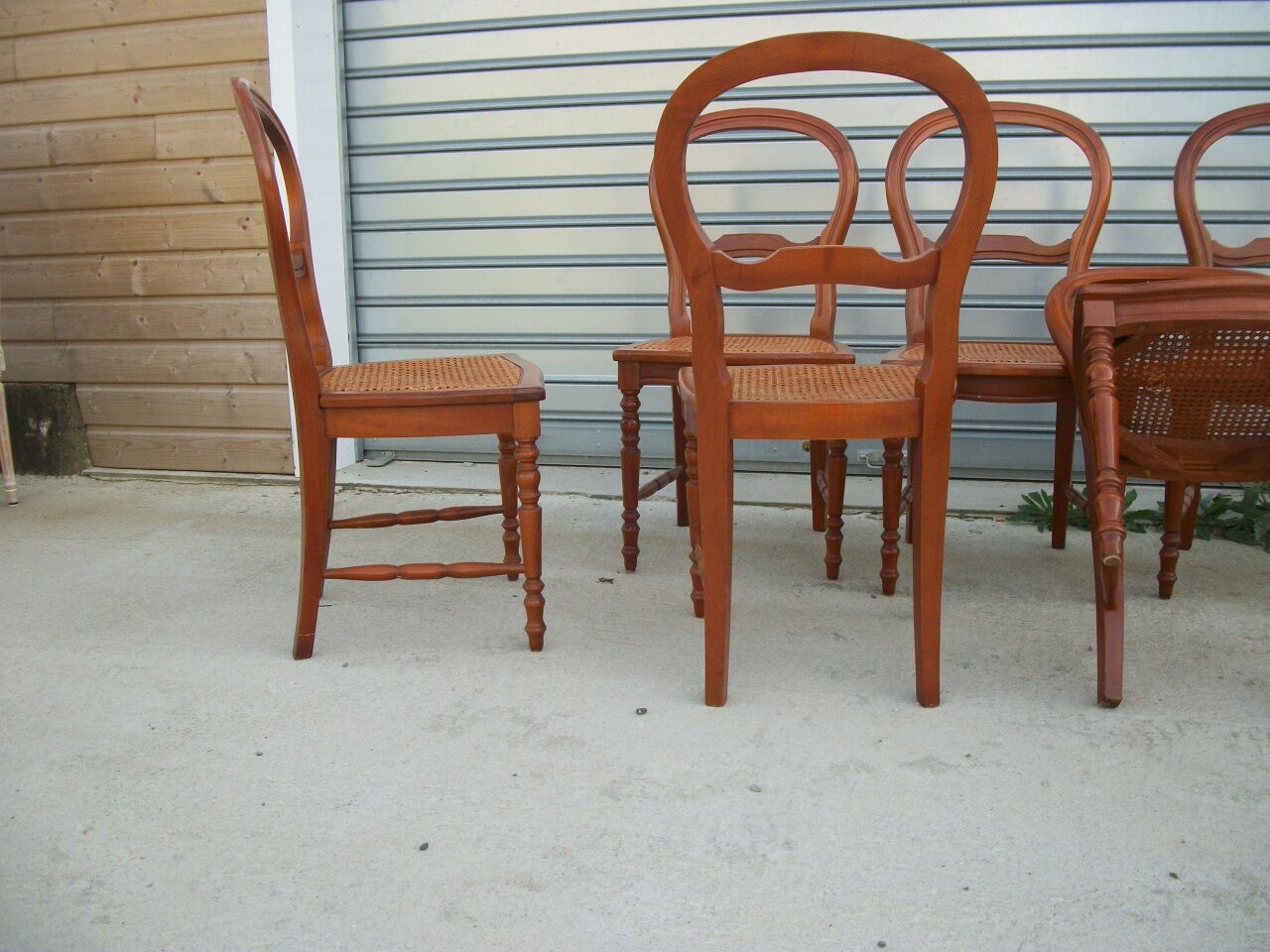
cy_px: 476
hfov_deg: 56.8
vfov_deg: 44.2
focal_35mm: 32
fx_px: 1174
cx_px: 635
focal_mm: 5.7
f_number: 8.8
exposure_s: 1/50
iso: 80
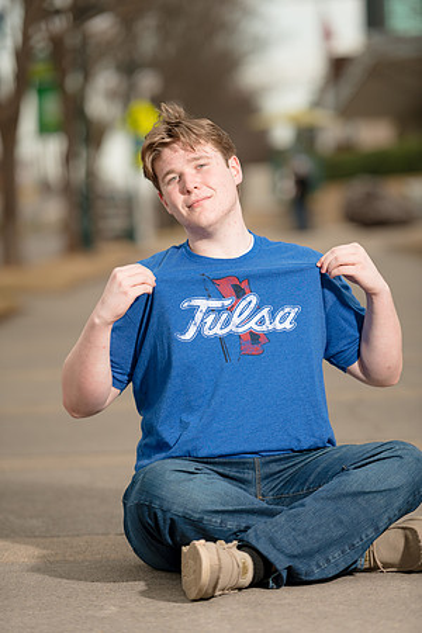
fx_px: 2461
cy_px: 316
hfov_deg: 9.8
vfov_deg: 14.7
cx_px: 211
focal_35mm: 140
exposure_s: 1/250
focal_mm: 140
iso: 64
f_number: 2.8
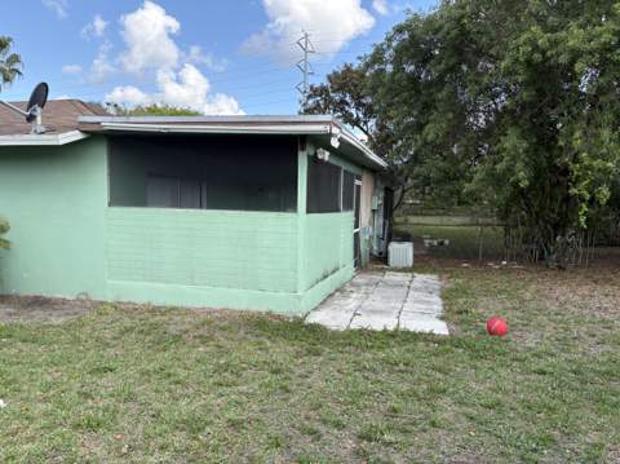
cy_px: 232
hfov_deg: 67.4
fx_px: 465
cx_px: 310
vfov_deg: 53.0
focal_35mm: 26
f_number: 1.6
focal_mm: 5.96
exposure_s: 1/1311
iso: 64
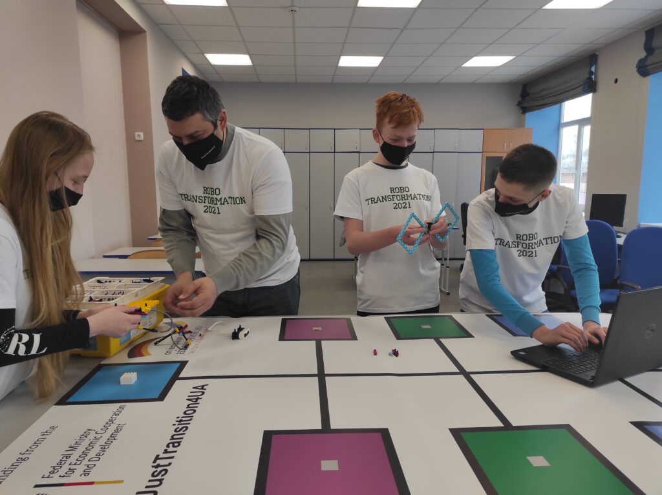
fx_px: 478
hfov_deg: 69.4
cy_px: 248
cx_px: 331
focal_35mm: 25
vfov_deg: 54.8
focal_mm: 5.43
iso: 100
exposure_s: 1/103
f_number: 1.89
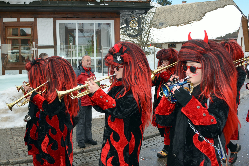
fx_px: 228
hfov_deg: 57.2
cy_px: 83
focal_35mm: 33
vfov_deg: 40.0
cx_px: 124
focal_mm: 22
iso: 100
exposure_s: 1/160
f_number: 6.3
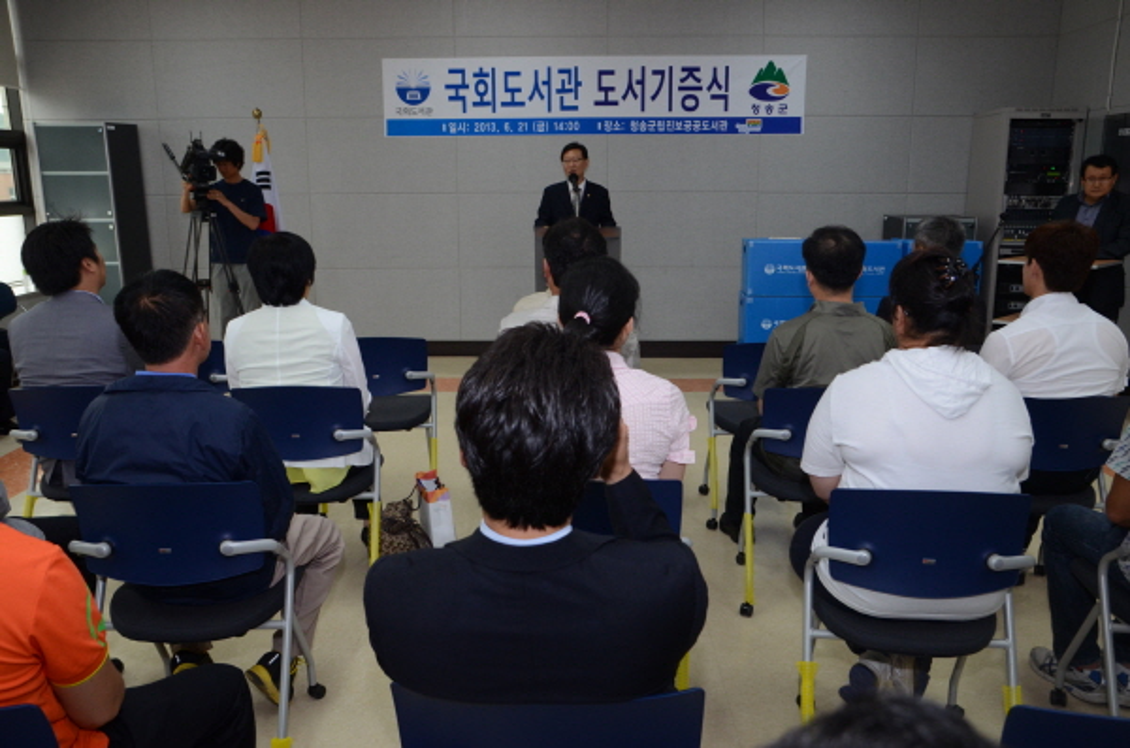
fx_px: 892
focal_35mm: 28
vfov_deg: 45.5
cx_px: 565
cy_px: 374
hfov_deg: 64.7
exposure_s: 1/125
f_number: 6.3
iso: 800
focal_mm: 19
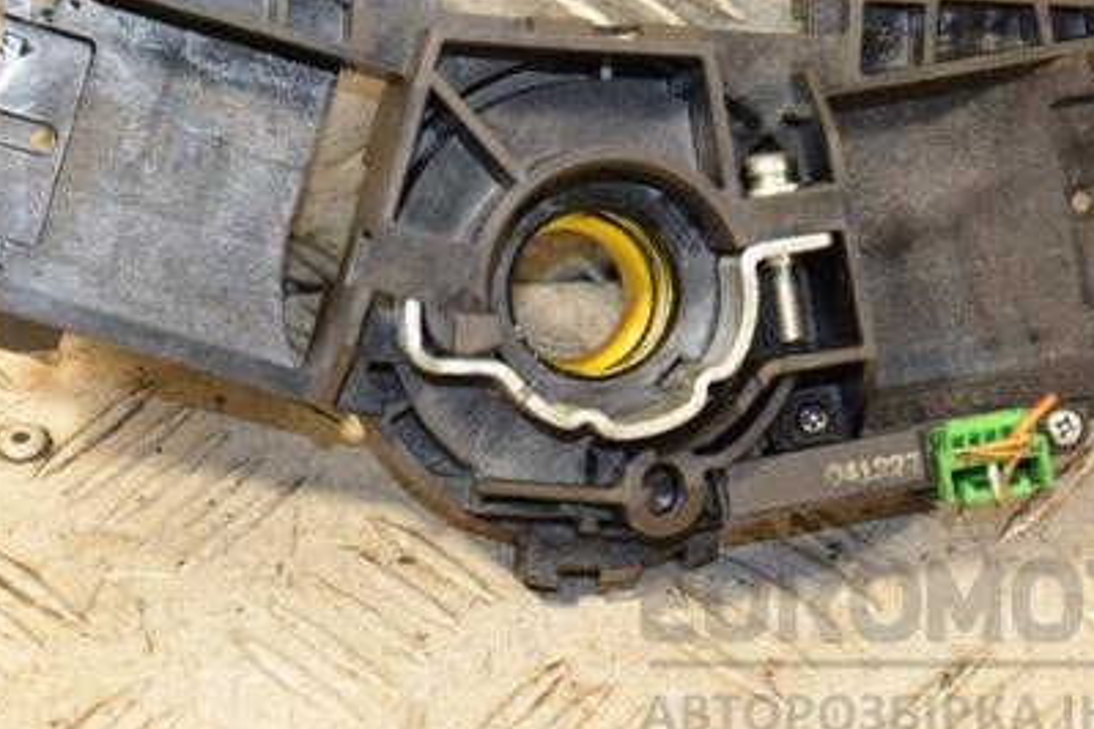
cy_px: 236
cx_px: 589
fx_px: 5827
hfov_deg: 10.7
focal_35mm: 192
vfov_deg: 7.2
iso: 800
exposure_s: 1/80
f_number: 5.6
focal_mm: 85
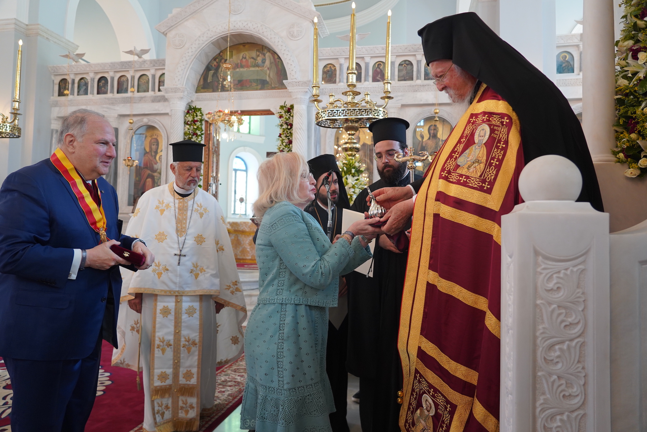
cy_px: 216
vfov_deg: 49.6
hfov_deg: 69.4
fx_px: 467
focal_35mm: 26
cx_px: 324
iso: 1600
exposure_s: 1/160
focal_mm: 26
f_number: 4
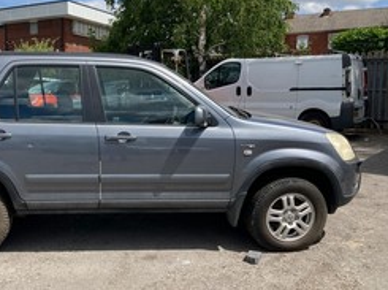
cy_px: 143
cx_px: 112
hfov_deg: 45.7
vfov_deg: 35.9
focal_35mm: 40
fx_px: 448
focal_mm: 3.99
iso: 20
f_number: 1.8
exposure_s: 1/1799
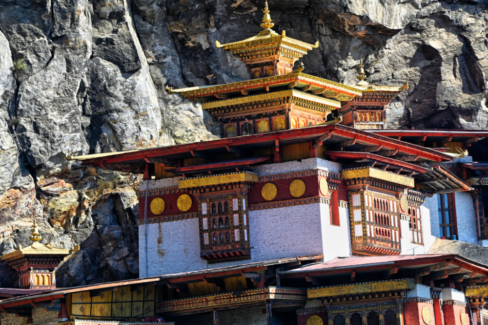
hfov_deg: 11.4
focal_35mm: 180
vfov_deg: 7.6
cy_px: 162
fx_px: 2438
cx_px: 244
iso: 200
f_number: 8
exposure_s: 1/200
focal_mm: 180
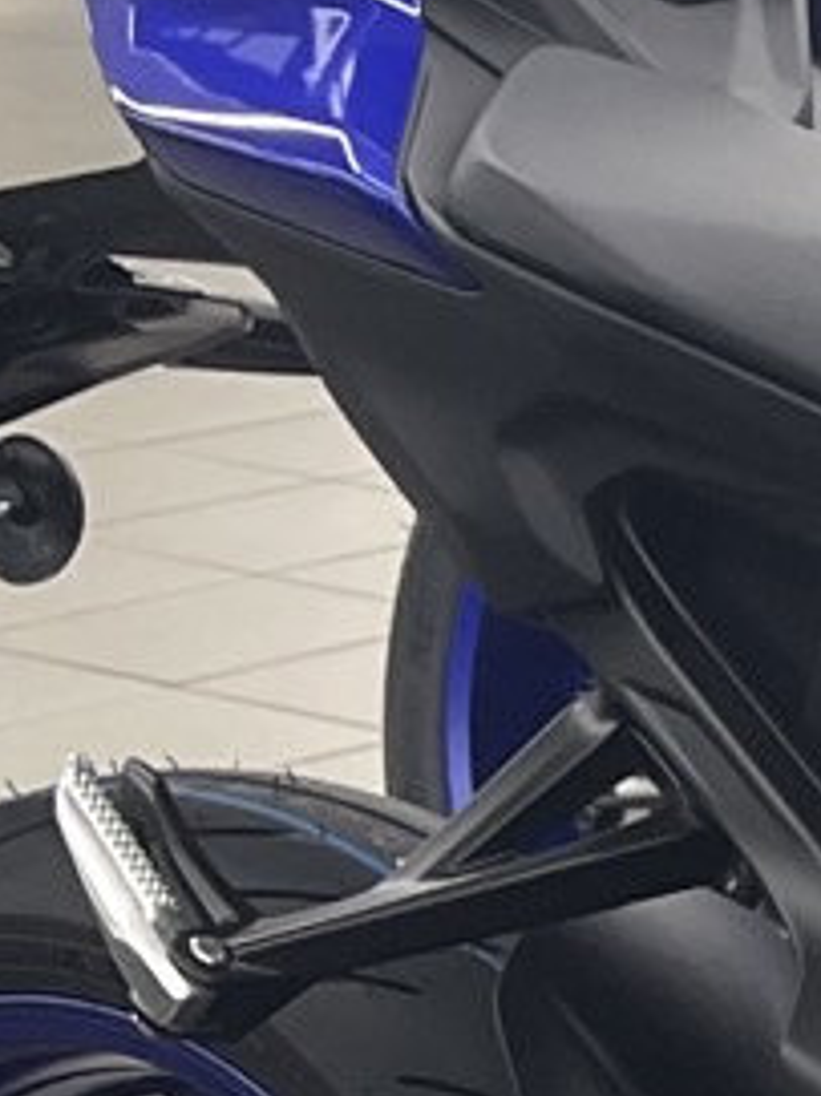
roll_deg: -0.7
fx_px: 5823
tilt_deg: -20.3
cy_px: 1327
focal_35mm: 184
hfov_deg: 7.1
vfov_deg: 10.6
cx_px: 2572
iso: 125
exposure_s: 1/60
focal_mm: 5.1
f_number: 1.6
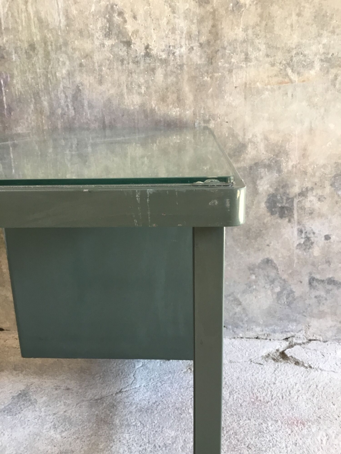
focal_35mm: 31
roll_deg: +1.8
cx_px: 170
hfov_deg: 45.4
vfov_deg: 58.4
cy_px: 227
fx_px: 407
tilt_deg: -15.2
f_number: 2.4
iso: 40
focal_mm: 3.3
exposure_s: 1/33
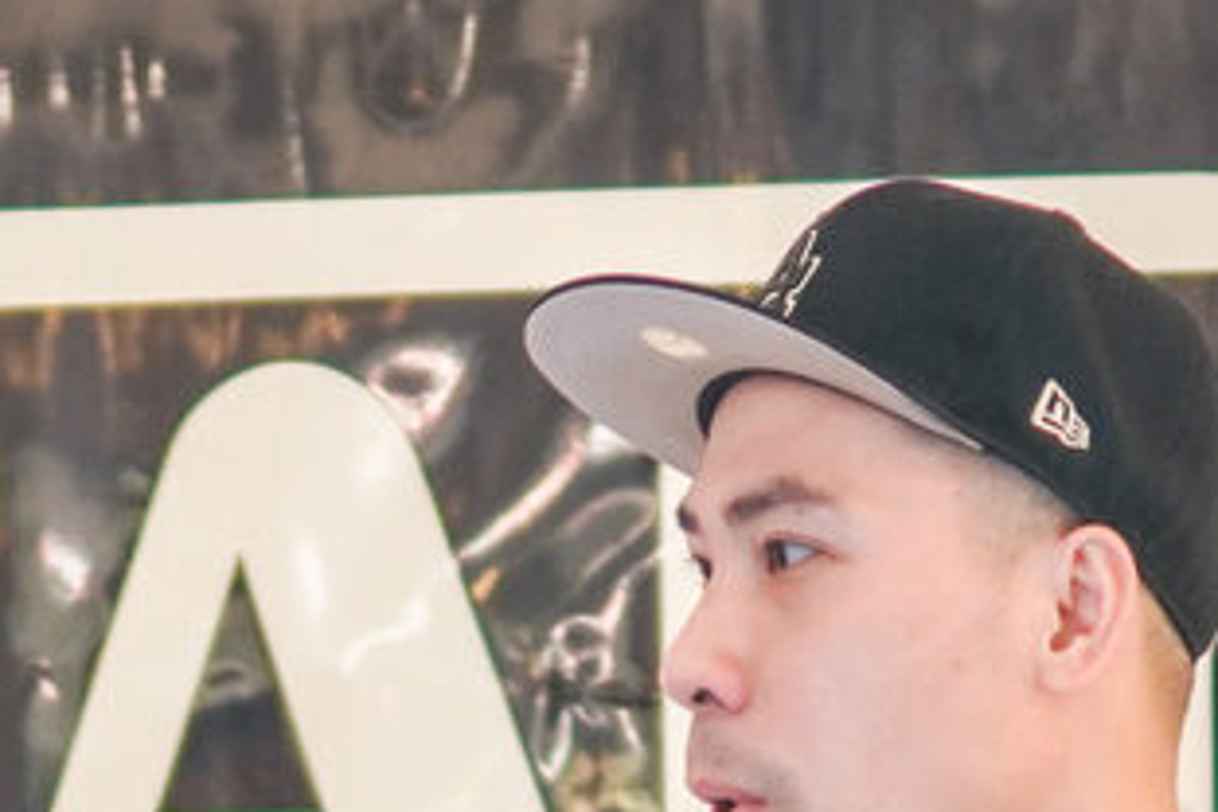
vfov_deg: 5.8
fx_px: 7815
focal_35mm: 231
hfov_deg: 8.9
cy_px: 1735
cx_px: 117
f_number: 1.4
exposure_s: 1/60
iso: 500
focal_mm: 30
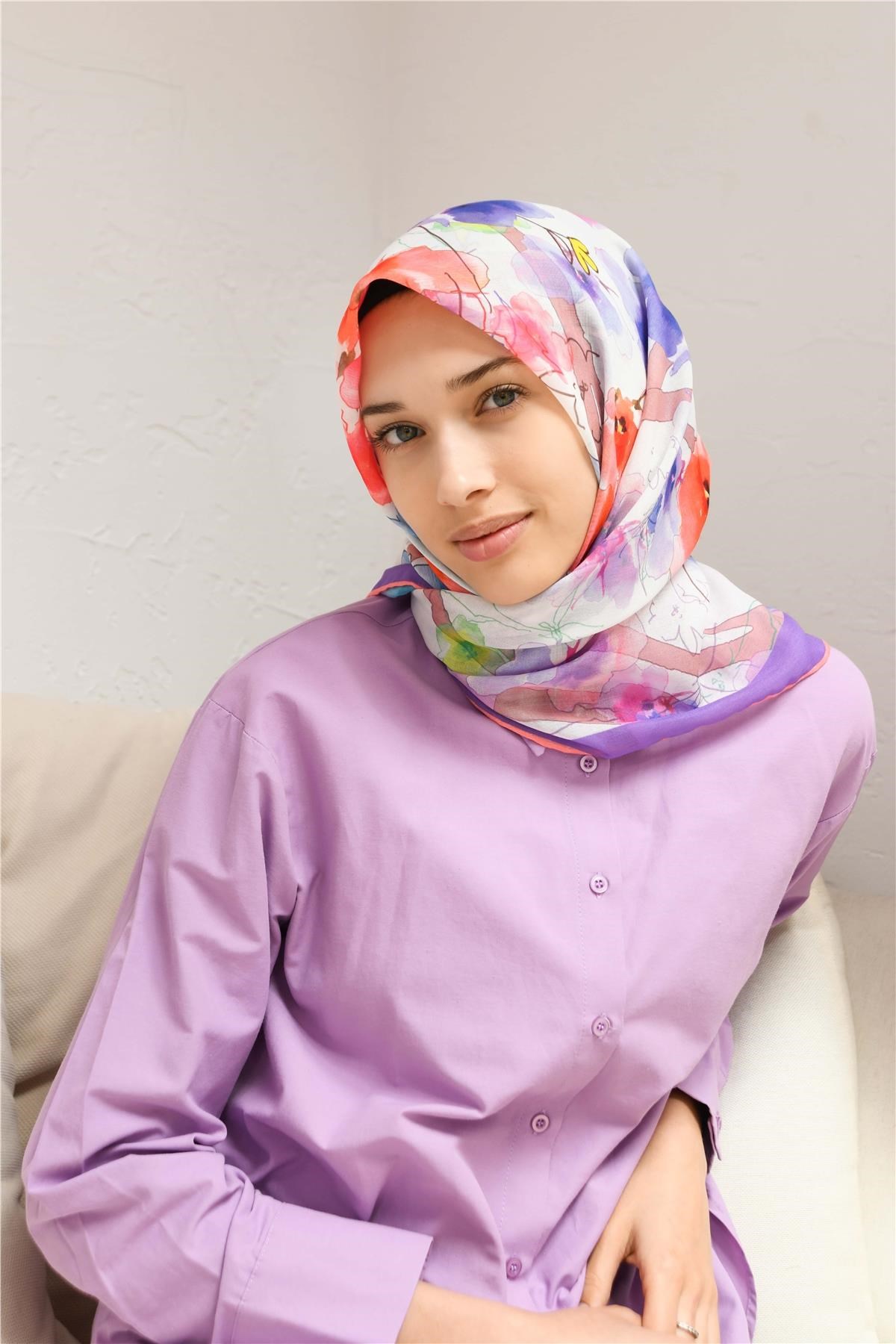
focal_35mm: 50
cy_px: 672
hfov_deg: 27.0
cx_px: 448
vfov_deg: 39.6
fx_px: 1867
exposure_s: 1/100
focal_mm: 50
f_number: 5.6
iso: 250
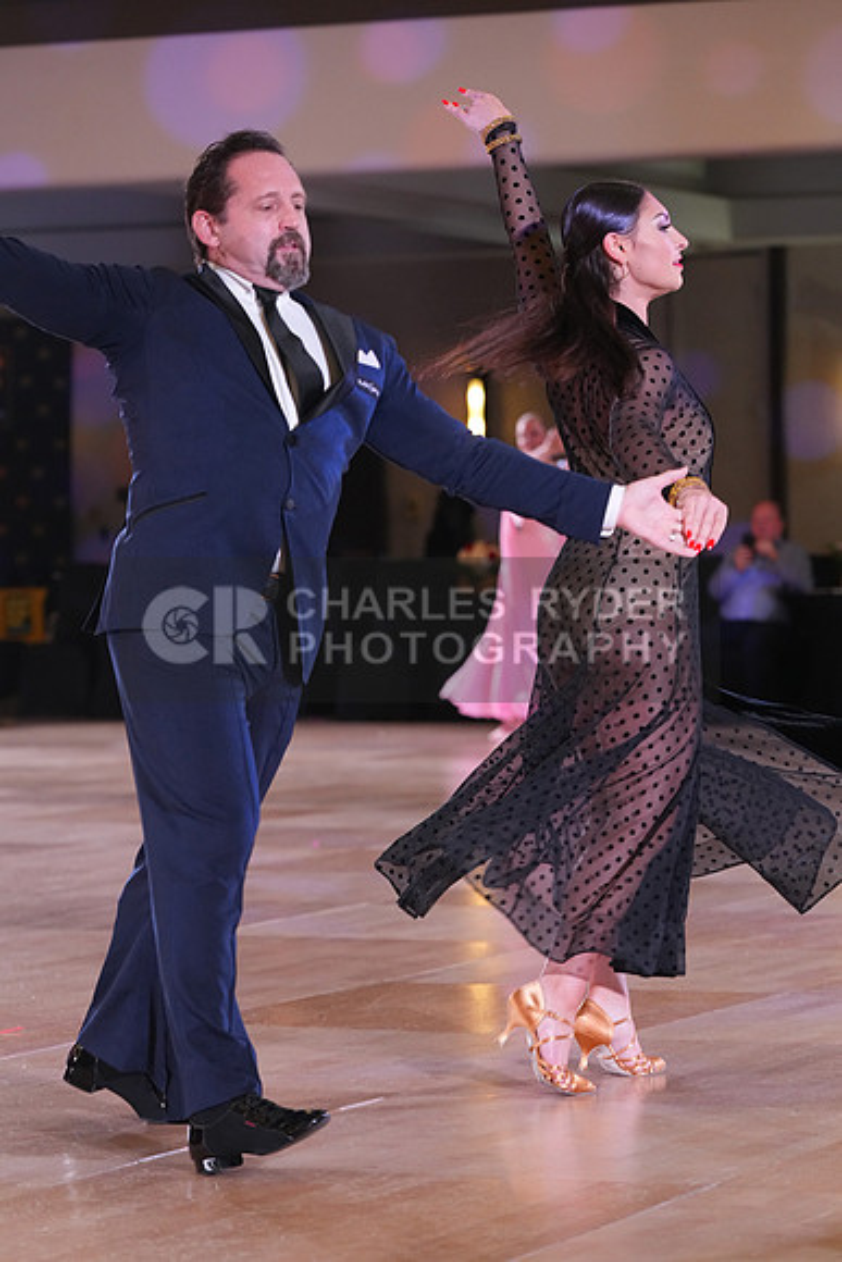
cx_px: 421
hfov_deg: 11.2
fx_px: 4312
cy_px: 631
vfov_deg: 16.6
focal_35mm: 123
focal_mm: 123
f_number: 4.5
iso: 3200
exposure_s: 1/250
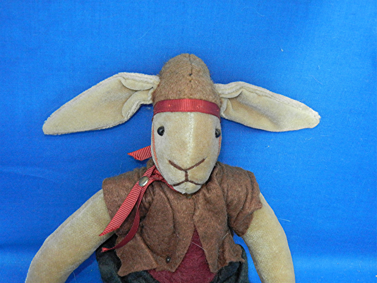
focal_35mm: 52
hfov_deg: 36.8
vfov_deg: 28.0
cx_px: 188
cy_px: 142
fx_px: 566
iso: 800
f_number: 3.9
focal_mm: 9.3
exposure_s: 1/30
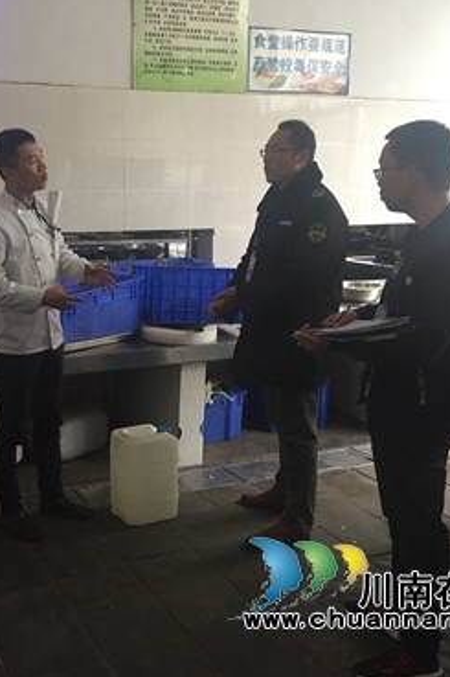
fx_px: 769
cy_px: 336
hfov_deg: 32.1
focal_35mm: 41
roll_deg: -0.6
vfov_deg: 47.4
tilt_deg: -11.3
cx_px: 125
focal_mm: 4.15
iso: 160
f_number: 2.2
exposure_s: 1/33
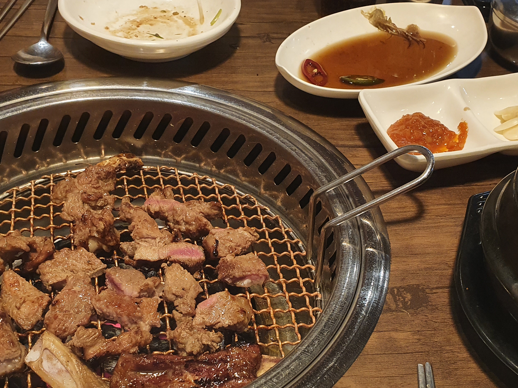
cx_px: 294
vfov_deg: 33.4
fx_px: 628
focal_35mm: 42
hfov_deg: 44.7
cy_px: 308
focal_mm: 4.32
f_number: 2.4
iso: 250
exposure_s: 1/60
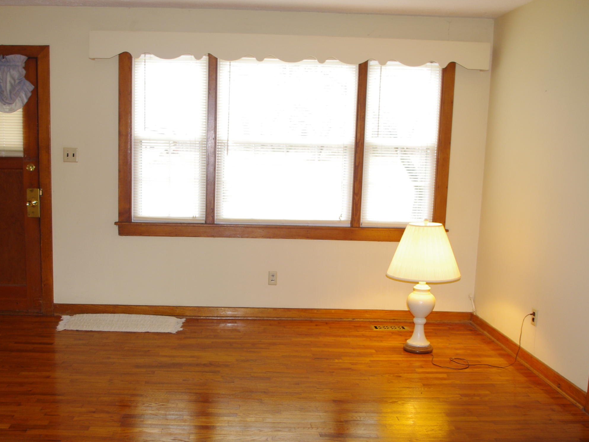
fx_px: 664
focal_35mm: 39
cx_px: 236
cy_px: 262
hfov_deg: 47.6
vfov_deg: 36.7
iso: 400
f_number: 4
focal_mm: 18
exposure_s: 1/20
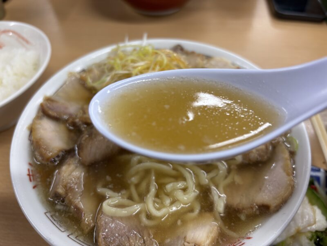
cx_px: 164
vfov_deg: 53.1
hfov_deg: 67.3
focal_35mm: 26
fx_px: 246
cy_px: 123
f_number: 1.6
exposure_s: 1/50
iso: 64
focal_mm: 5.96
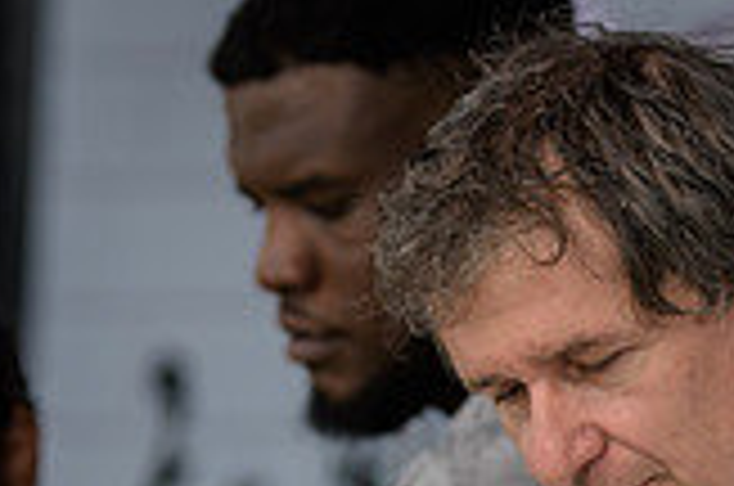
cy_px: 722
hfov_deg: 5.8
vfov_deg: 3.8
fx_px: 7265
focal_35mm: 357
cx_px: 576
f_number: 3.2
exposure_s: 1/1250
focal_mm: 100
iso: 250
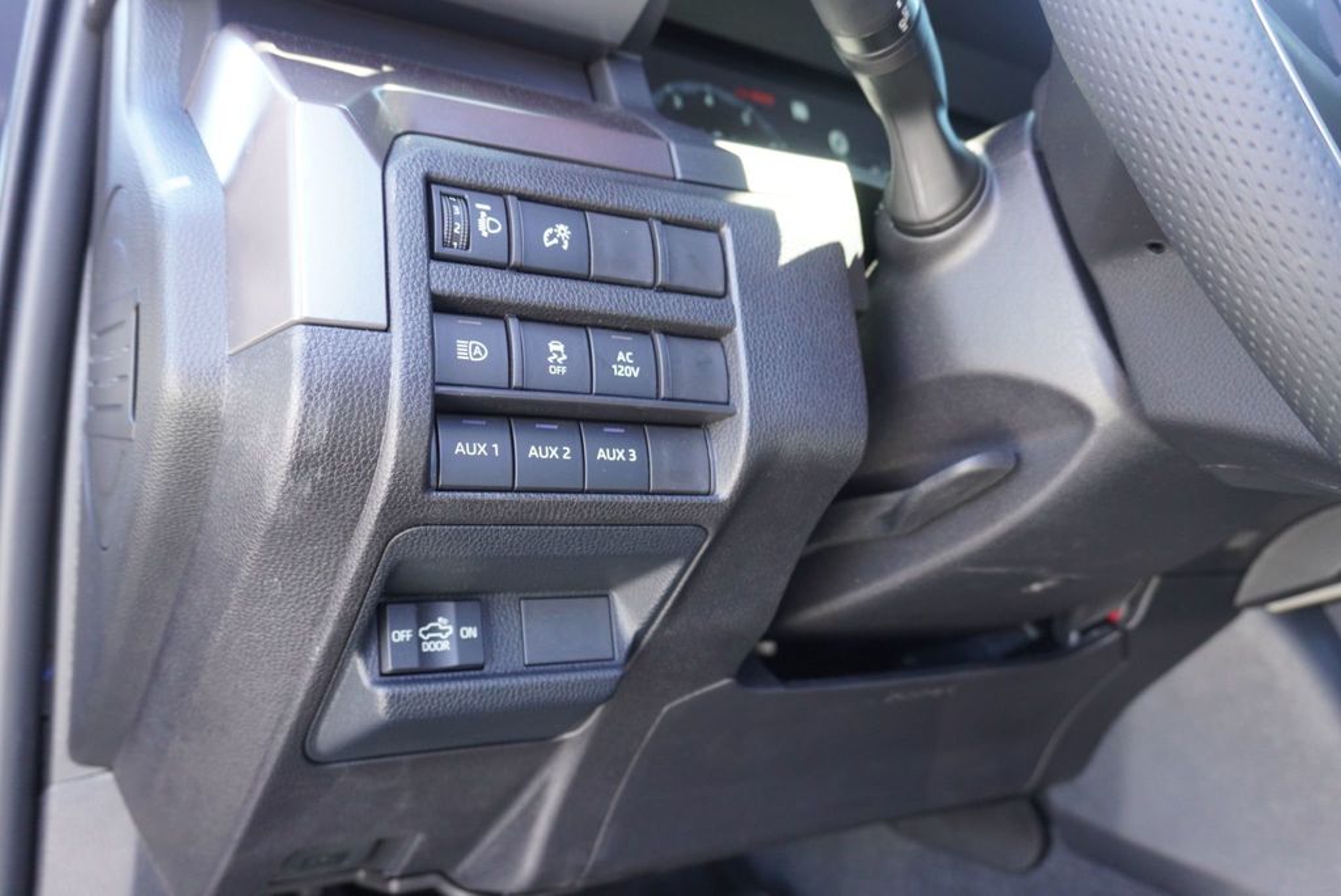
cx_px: 670
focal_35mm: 30
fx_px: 1118
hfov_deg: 61.9
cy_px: 448
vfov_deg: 43.7
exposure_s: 1/60
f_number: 4
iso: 1000
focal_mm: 20
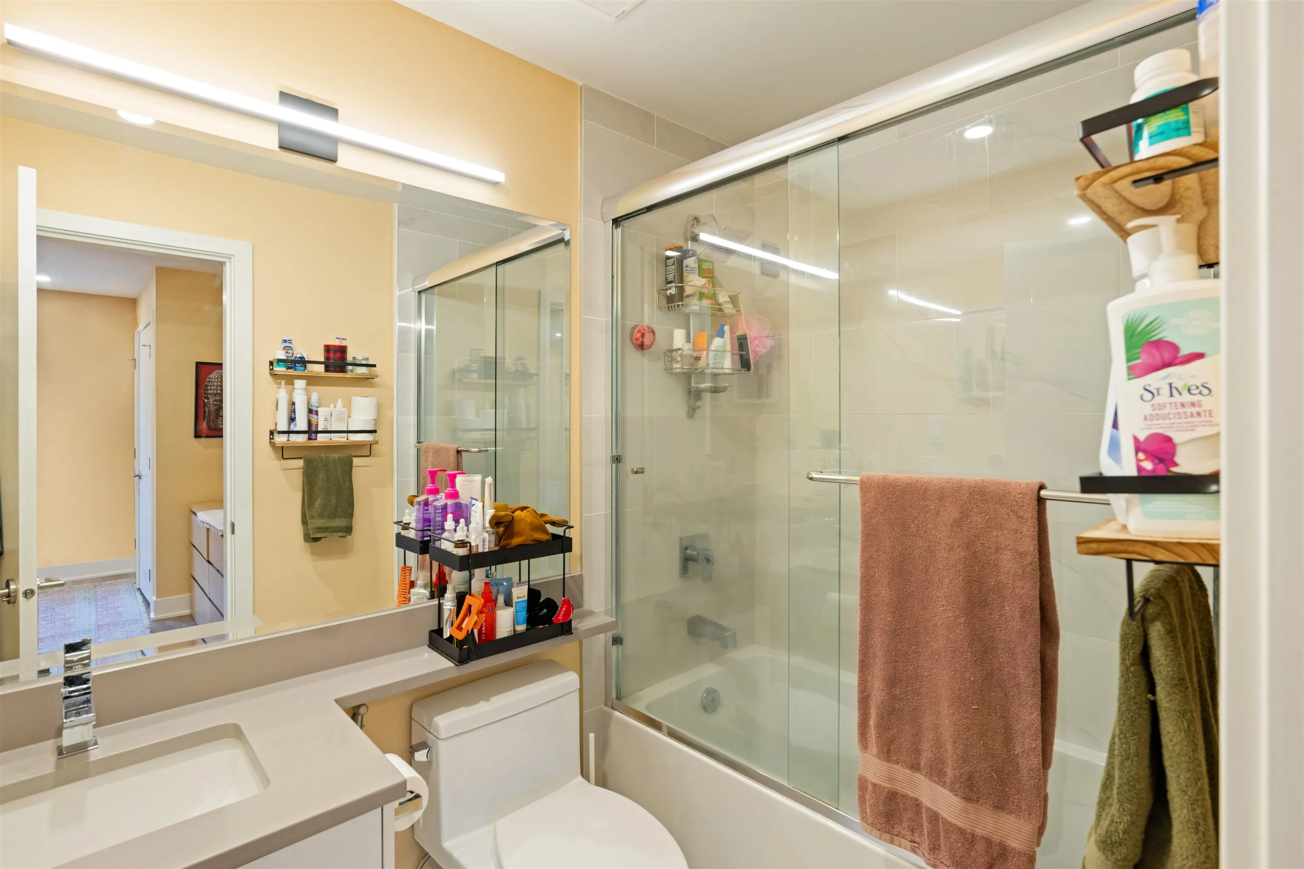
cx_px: 652
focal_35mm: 16
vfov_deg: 73.7
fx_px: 580
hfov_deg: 96.7
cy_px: 434
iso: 100
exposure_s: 1/1.25
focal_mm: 16
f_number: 8
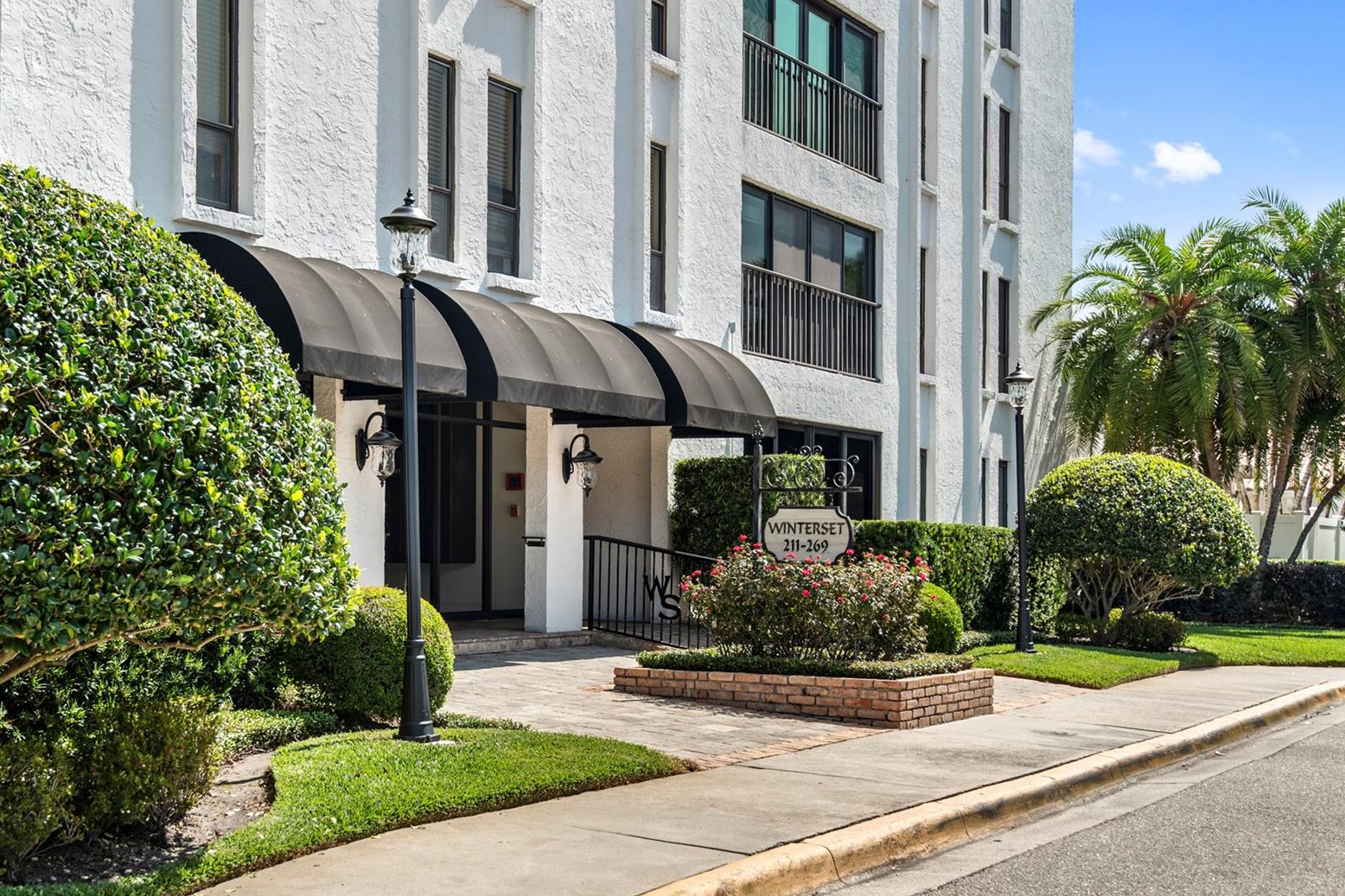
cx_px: 663
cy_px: 449
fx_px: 1345
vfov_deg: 36.9
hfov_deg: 53.1
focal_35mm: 36
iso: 160
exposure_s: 1/125
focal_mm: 35
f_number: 8
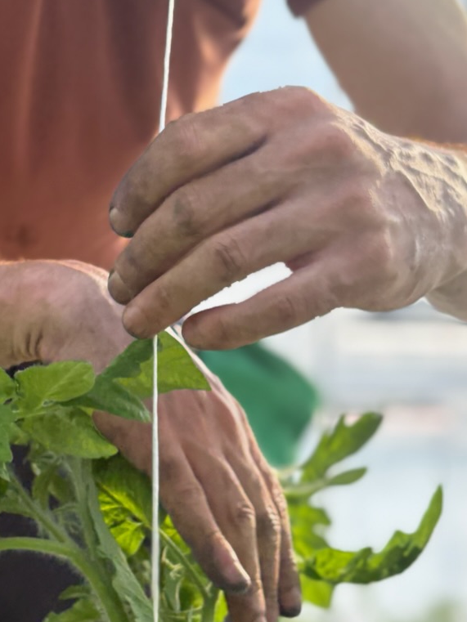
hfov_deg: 20.9
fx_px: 1259
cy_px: 299
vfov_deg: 27.8
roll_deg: +0.9
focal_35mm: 70
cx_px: 128
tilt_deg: +14.2
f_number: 1.6
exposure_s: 1/2451
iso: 50
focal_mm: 5.96
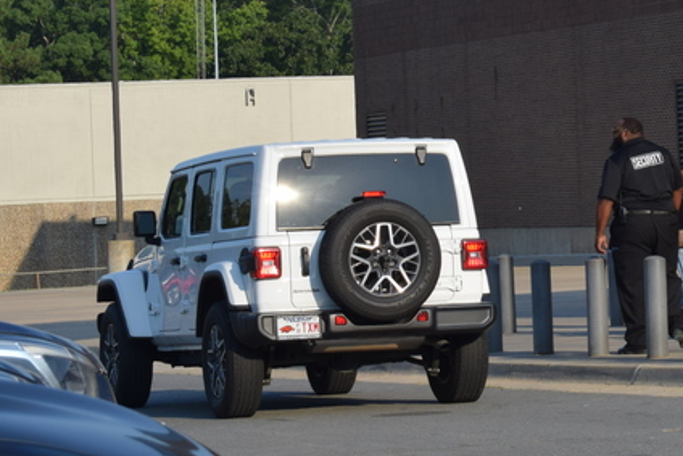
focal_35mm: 199
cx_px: 764
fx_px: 3780
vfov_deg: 6.9
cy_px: 28
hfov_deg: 10.2
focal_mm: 55
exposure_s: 1/400
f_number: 10
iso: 200
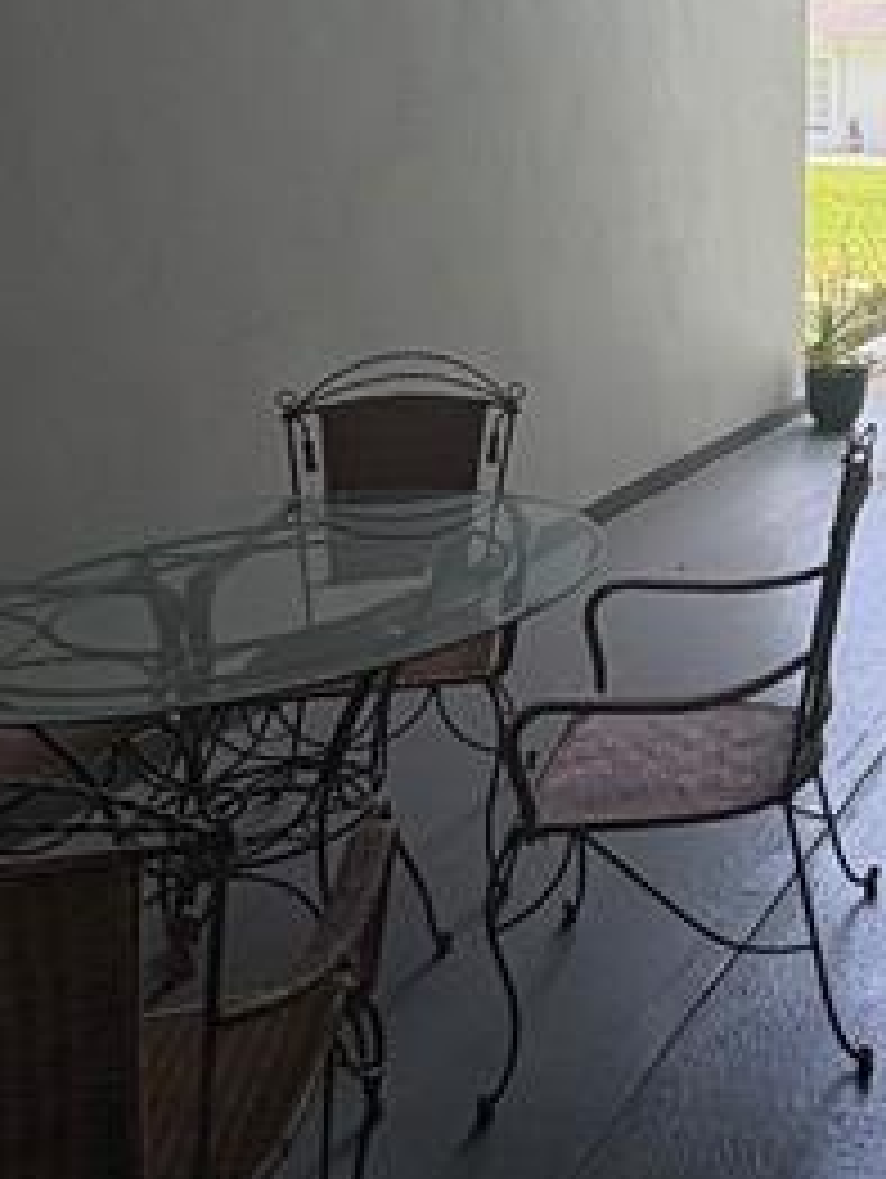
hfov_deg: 28.7
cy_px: 202
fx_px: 1397
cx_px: 1151
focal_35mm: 41
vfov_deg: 43.2
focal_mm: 2.22
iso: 64
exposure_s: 1/373
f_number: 2.2
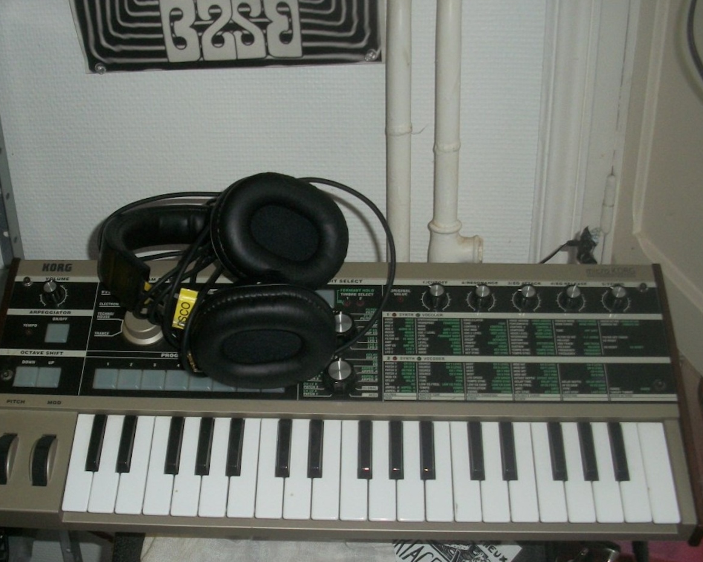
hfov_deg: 39.4
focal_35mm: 47
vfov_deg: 32.0
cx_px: 288
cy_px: 338
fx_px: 978
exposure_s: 1/30
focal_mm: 6.3
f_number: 3.1
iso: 160
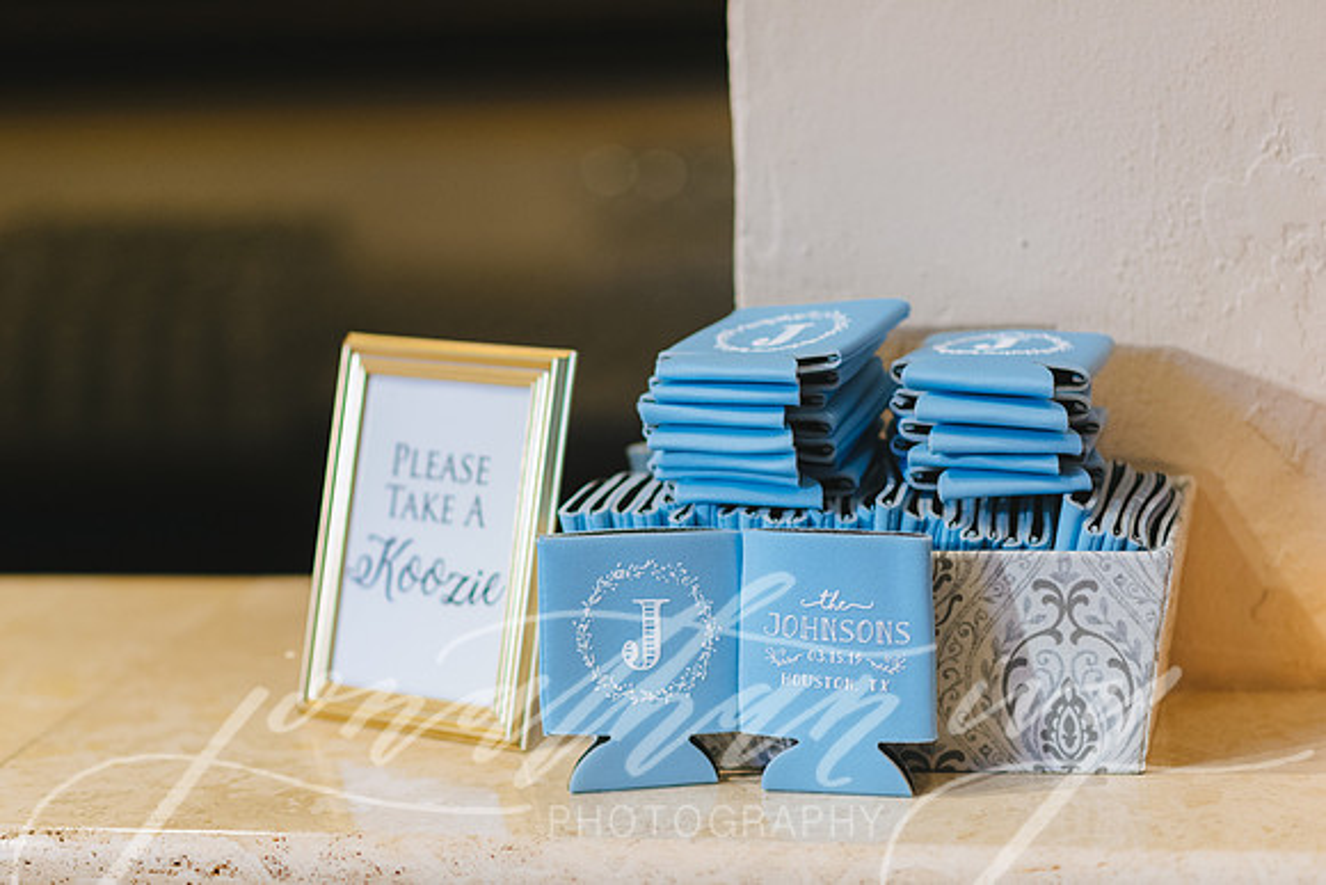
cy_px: 485
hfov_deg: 21.9
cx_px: 663
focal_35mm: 93
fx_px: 3435
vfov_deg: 14.7
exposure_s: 1/125
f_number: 2
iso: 1600
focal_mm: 85
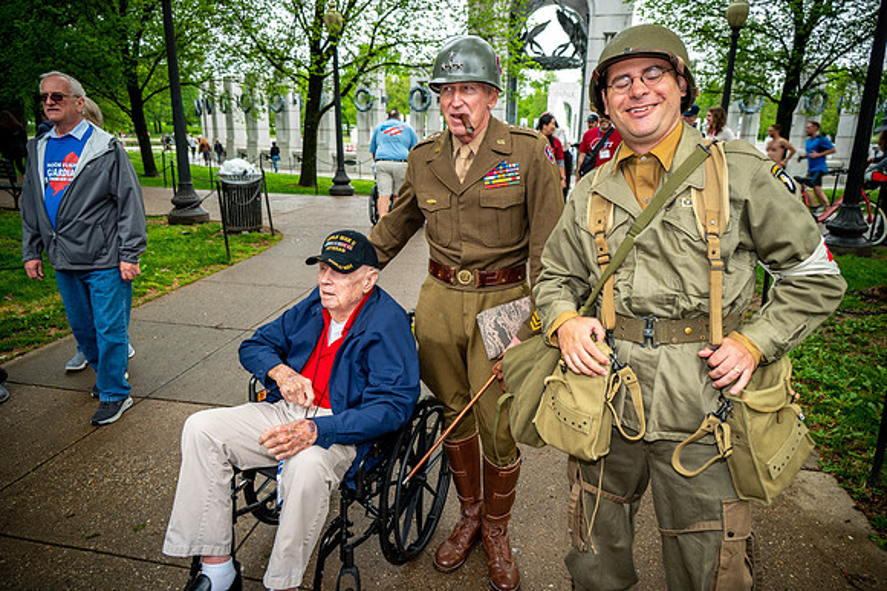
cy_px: 296
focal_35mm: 25
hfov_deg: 71.5
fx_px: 616
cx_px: 444
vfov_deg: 51.2
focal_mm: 25
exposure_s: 1/60
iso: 110
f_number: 4
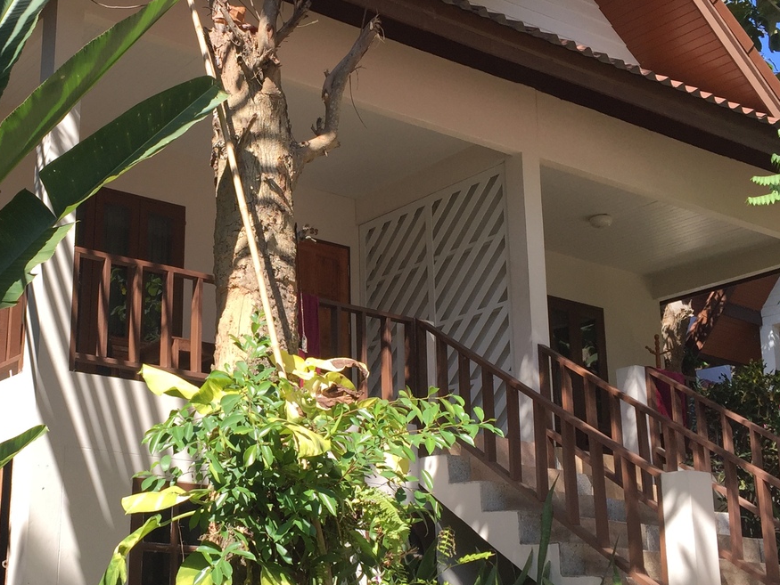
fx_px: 1195
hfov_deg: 35.4
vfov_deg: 27.5
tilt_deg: +16.2
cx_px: 203
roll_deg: -2.3
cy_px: 320
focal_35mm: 53
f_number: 2.2
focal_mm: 4.15
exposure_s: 1/719
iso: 32
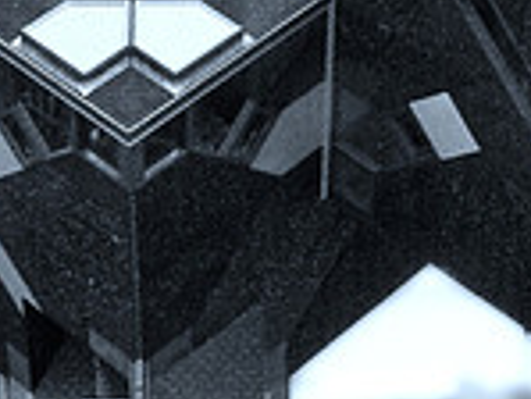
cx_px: 210
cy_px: 148
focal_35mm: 144
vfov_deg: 10.3
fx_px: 2211
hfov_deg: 13.7
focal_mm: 7.8
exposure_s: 1/500
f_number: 8
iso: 400
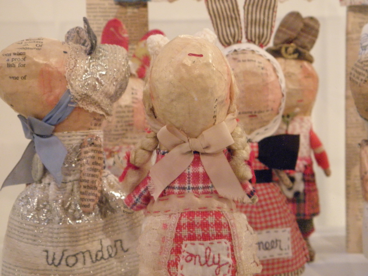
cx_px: 184
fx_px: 532
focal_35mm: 50
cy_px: 138
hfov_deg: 38.2
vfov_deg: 29.1
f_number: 4
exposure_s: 1/30
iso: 400
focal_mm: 9.1
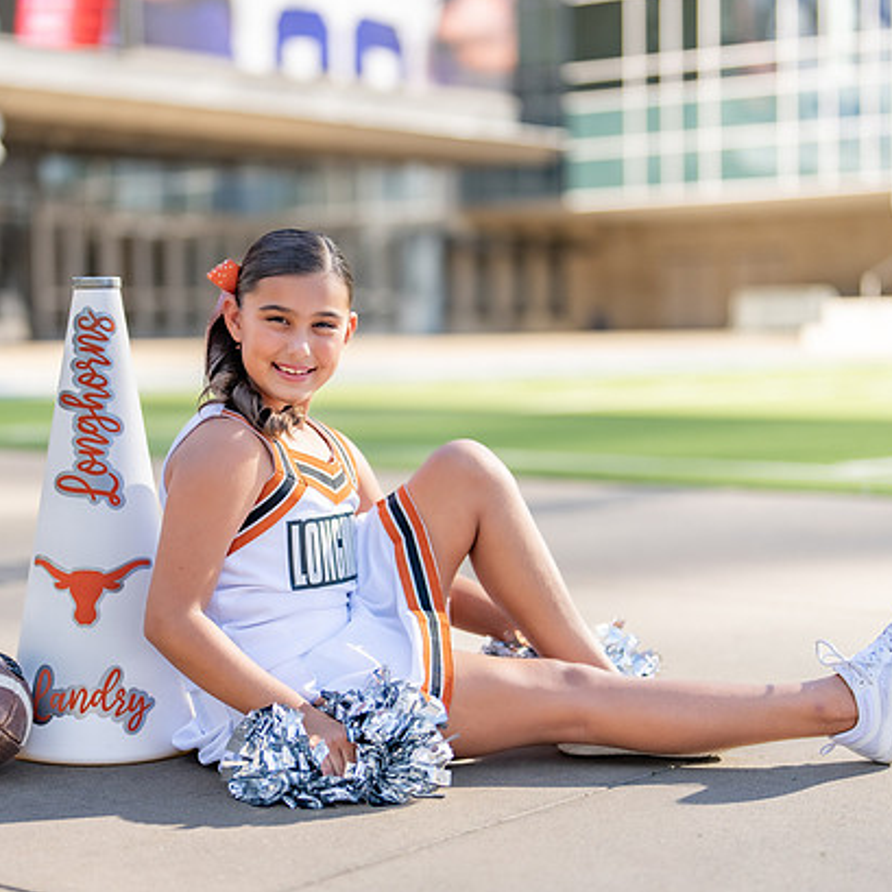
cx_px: 377
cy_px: 494
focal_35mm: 75
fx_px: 2187
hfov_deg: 23.0
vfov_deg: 23.0
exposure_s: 1/3200
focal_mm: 50
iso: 100
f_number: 1.2
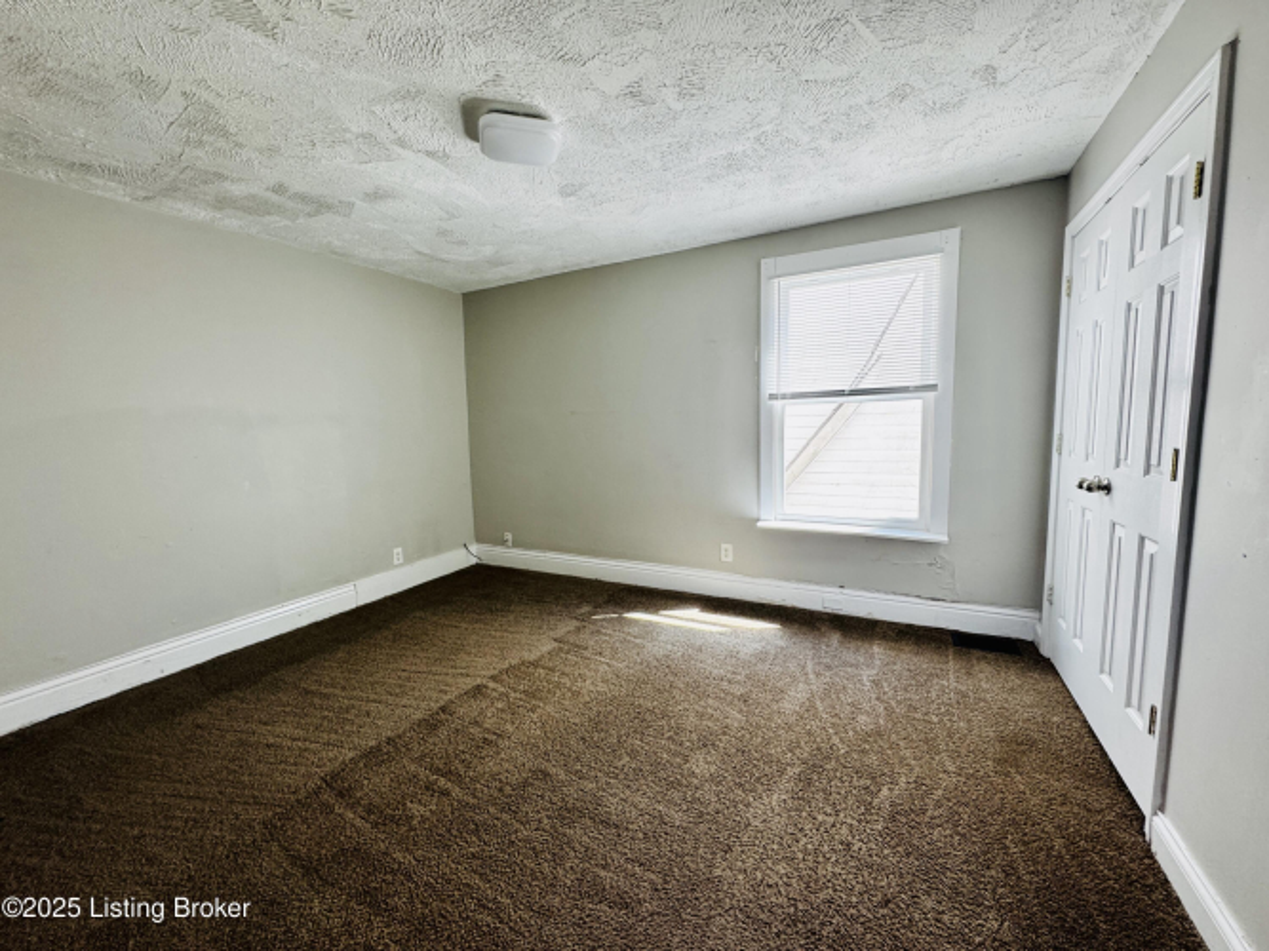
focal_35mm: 14
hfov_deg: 102.1
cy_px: 476
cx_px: 634
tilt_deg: -5.2
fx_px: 513
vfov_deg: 85.7
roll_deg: +0.9
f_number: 2.2
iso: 200
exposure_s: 1/99
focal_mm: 2.22
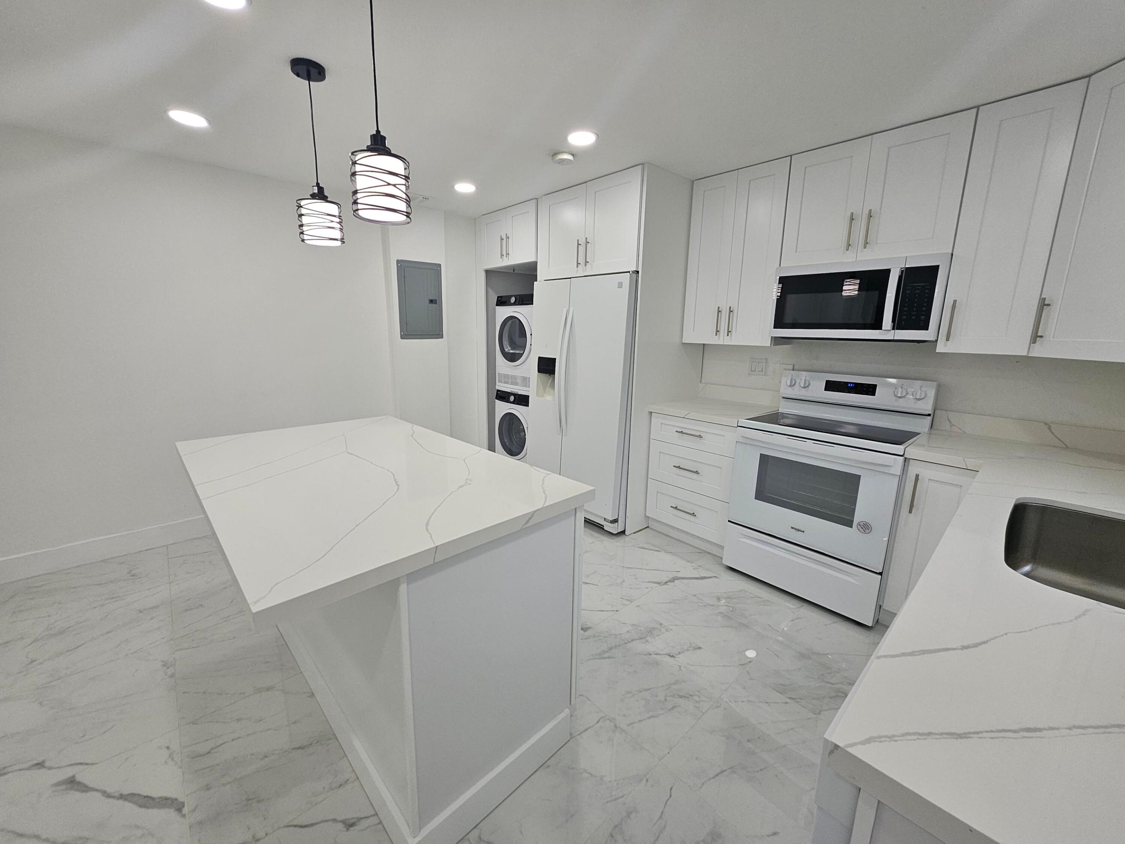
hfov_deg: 106.2
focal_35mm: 13
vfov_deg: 89.9
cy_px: 422
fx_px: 422
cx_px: 562
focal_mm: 1.74
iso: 40
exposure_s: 1/60
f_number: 2.2
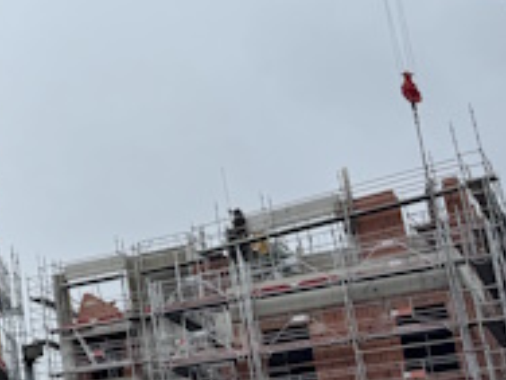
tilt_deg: +19.8
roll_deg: +0.6
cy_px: 218
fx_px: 1169
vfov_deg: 18.4
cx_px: -273
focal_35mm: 80
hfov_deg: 20.5
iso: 80
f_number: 1.78
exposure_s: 1/1524
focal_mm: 6.76
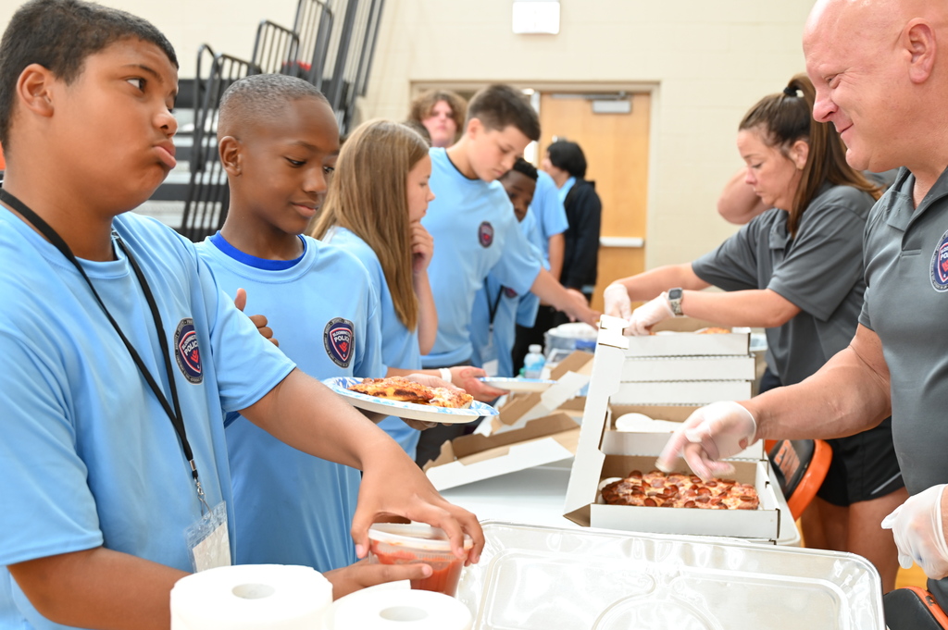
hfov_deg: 47.4
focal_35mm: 41
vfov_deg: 32.6
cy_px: 315
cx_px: 474
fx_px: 1079
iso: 800
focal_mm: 41
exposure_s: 1/60
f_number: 4
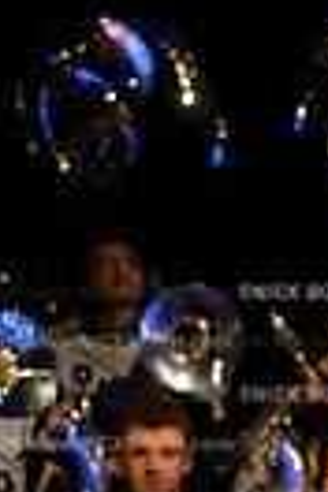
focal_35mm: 1023
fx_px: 13980
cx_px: 406
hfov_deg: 1.3
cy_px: 649
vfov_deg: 2.0
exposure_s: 1/500
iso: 6400
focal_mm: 300
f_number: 4
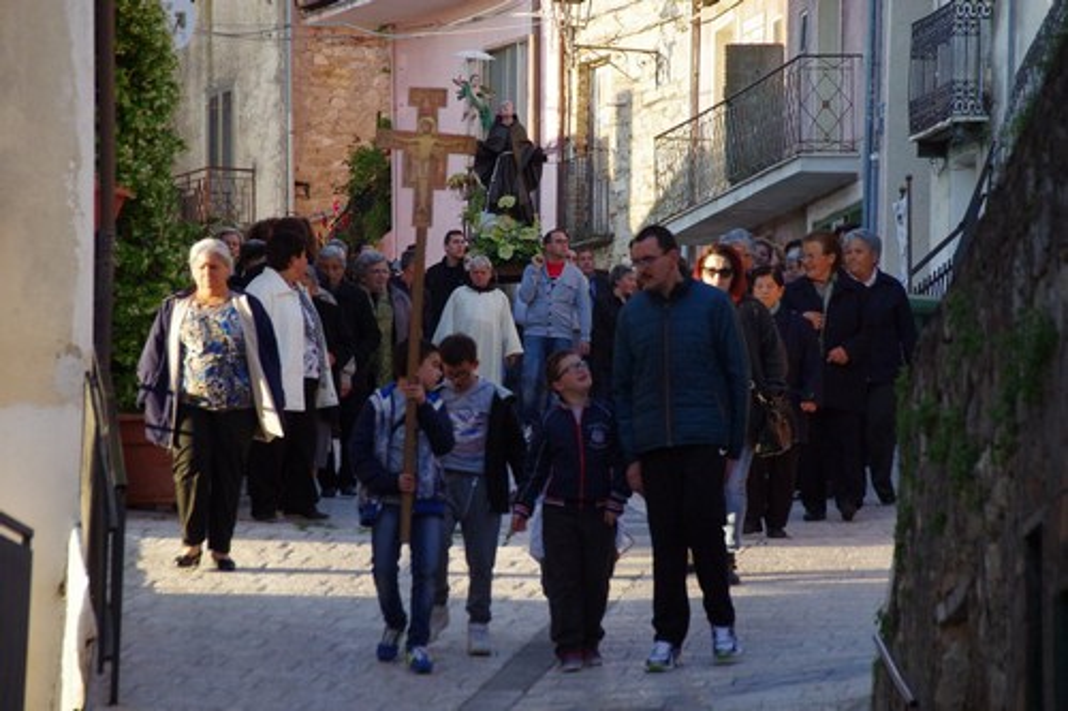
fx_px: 6880
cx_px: 534
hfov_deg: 8.9
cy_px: 356
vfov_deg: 5.9
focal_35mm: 232
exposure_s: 1/250
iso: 1250
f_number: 8
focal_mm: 155
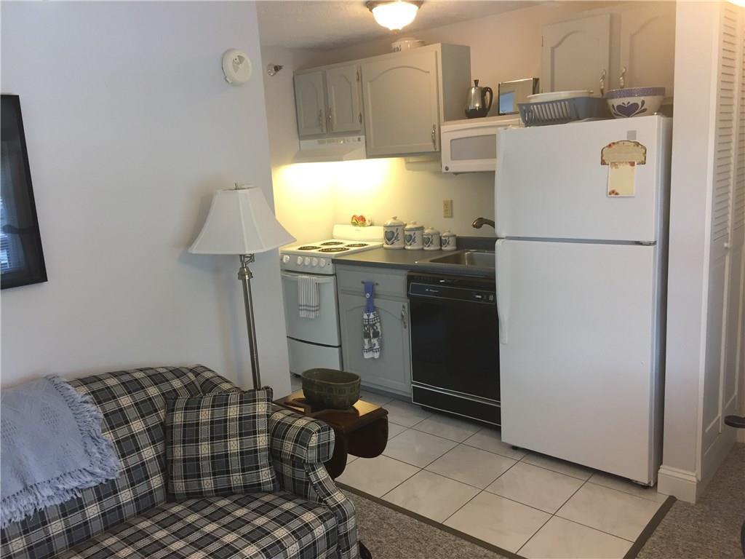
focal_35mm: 29
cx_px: 372
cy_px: 280
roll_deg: +3.3
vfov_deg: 48.2
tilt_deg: -11.7
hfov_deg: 61.7
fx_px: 624
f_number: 2.2
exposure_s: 1/30
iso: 64
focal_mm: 4.15
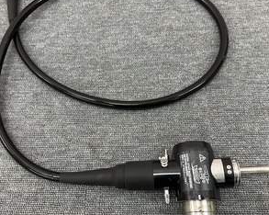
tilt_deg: -67.0
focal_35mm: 32
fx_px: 255
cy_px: 111
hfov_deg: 55.6
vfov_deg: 45.7
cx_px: 124
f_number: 1.78
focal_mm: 6.86
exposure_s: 1/120
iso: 160
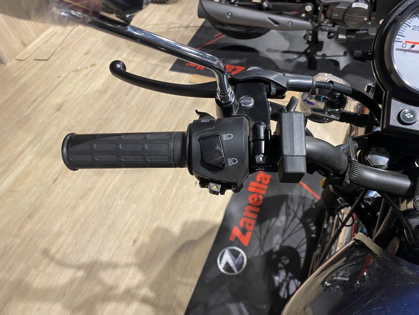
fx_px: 315
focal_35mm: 26
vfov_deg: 53.1
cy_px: 158
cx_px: 210
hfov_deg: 67.3
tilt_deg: -52.6
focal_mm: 4.25
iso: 64
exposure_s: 1/50
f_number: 1.8
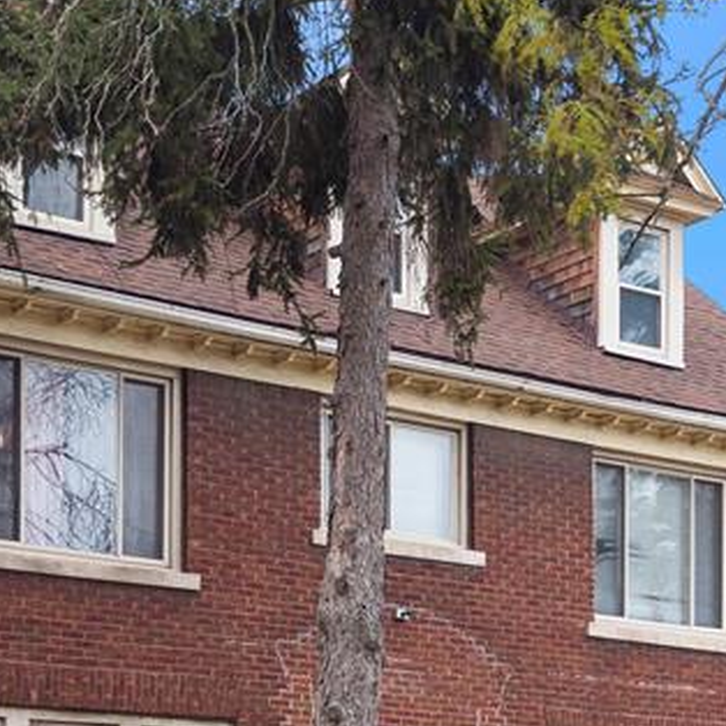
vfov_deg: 20.0
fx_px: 2041
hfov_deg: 20.1
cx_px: 287
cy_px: 540
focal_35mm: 86
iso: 400
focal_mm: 31
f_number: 9
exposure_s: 1/8
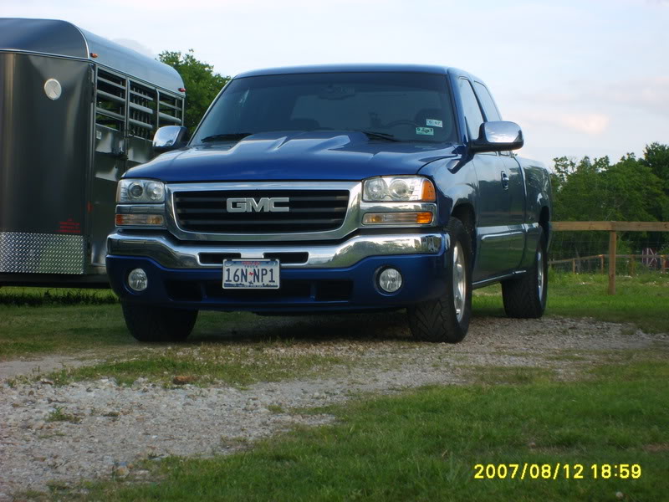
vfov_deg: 14.1
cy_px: 251
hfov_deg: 18.7
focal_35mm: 105
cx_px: 334
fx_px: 2029
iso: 50
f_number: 4.9
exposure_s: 1/60
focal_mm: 17.4
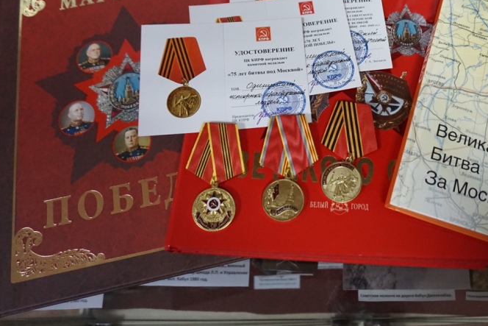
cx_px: 341
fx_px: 502
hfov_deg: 50.5
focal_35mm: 37
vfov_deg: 35.1
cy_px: 78
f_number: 3.5
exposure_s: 1/160
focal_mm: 16
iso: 2500
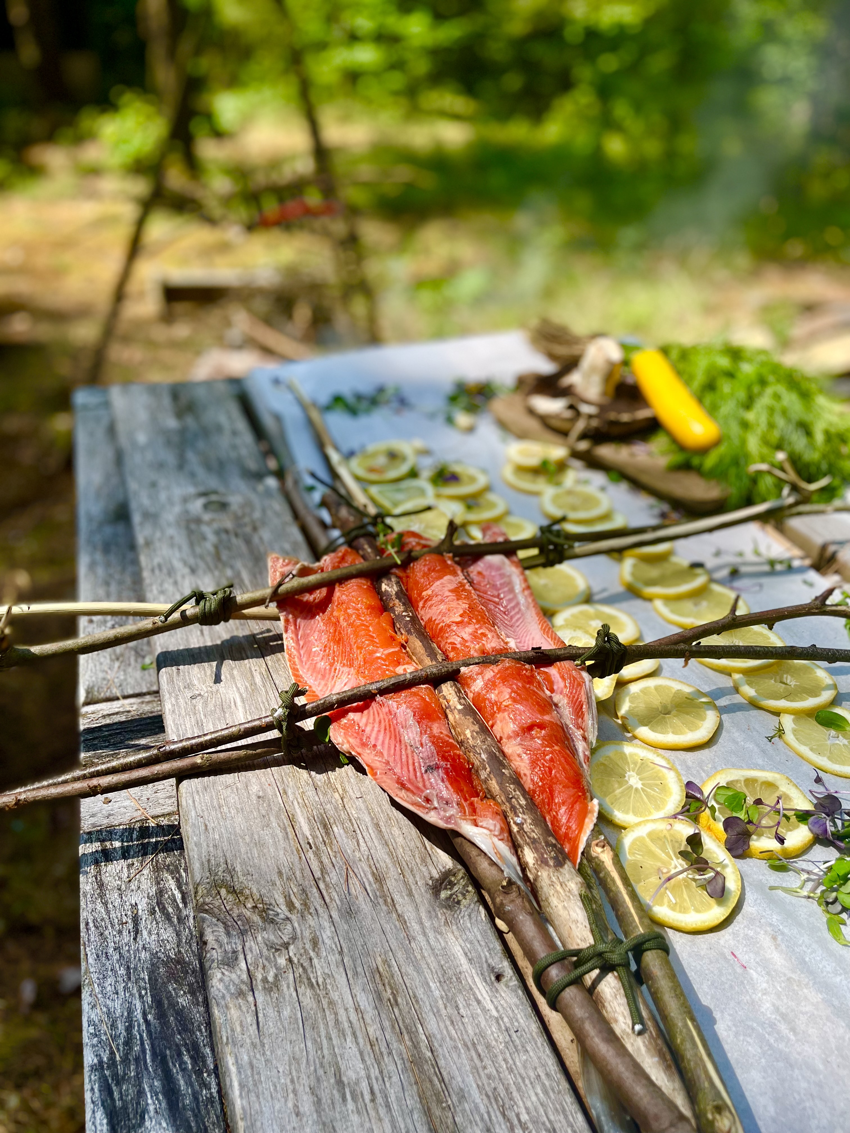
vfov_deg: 67.3
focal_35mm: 26
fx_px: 851
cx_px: 425
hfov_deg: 53.1
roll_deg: -1.2
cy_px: 566
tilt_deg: -31.1
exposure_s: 1/1992
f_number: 1.6
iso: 50
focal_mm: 5.1
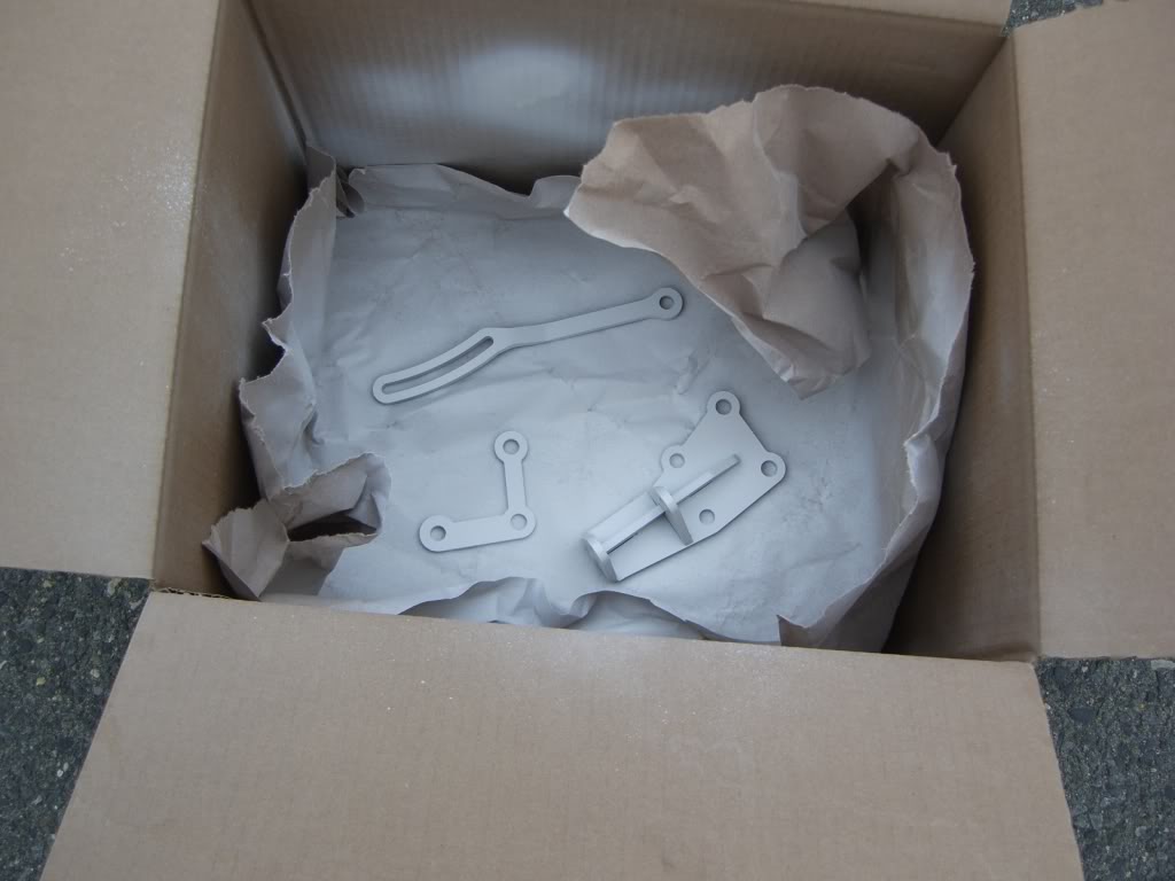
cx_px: 588
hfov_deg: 49.0
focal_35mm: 38
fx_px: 1290
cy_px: 440
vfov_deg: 37.7
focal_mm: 7.9
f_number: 2.8
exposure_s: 1/160
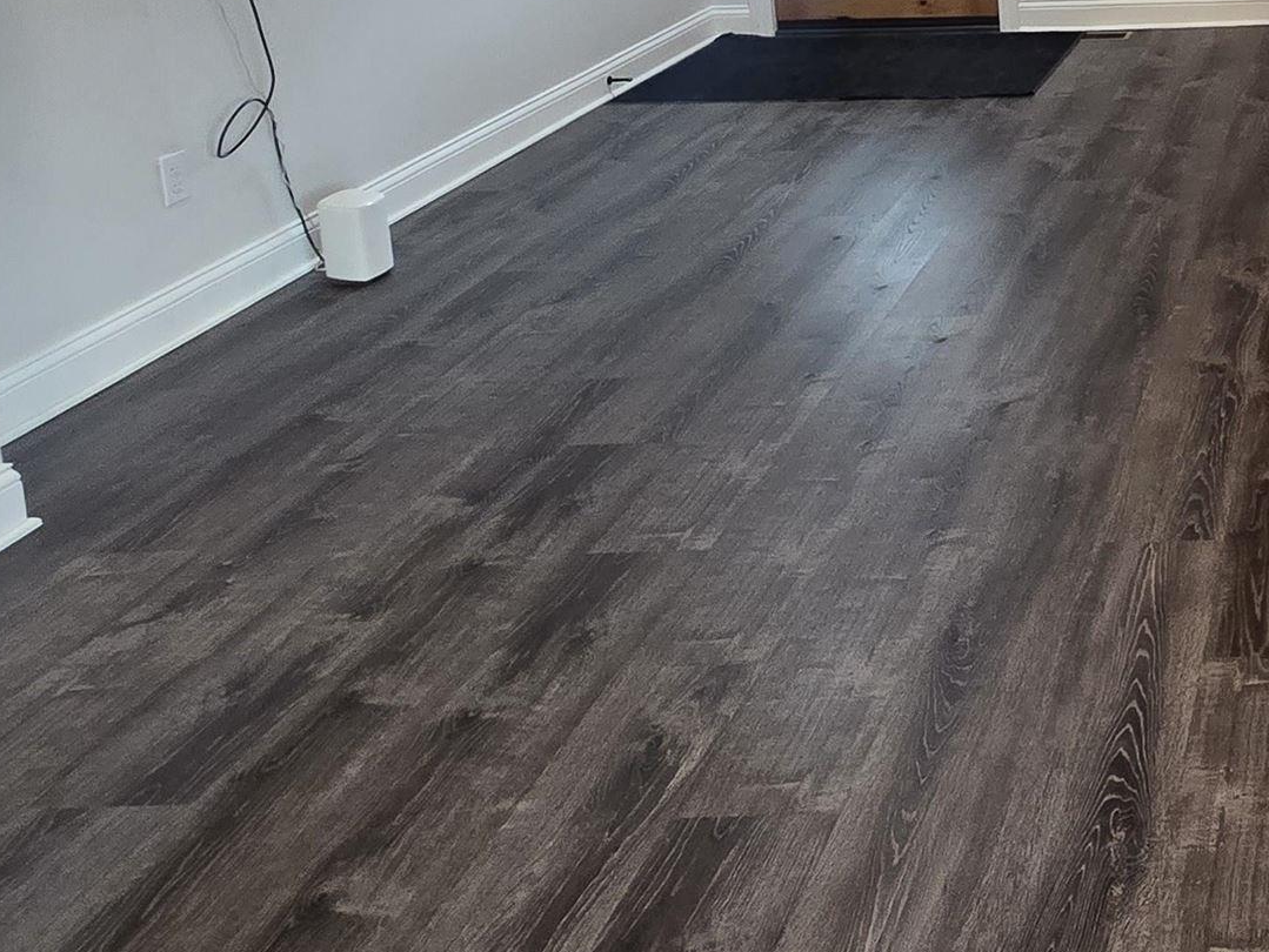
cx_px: 1420
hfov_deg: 40.0
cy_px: -130
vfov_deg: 33.1
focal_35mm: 37
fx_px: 1357
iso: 200
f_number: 2.2
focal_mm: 2.2
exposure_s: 1/60
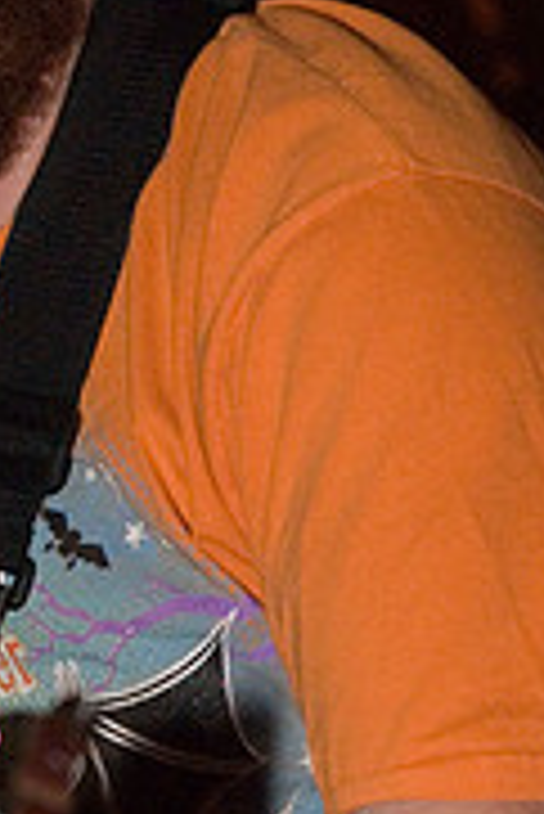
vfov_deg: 11.0
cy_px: 553
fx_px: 4208
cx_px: -106
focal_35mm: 186
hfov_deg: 7.3
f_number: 3.2
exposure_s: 1/20
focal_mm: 50
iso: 1600
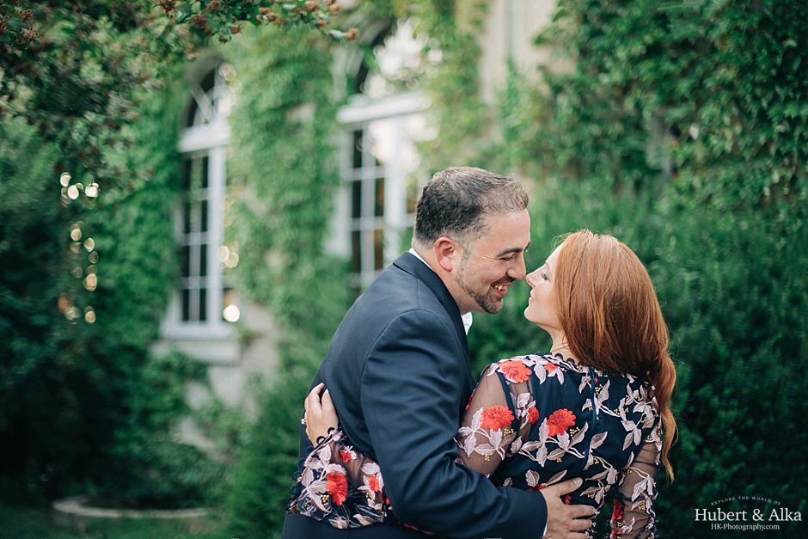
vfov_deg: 27.0
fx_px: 1122
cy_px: 270
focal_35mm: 50
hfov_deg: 39.6
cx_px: 404
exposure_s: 1/1000
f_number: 1.4
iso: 320
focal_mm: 50
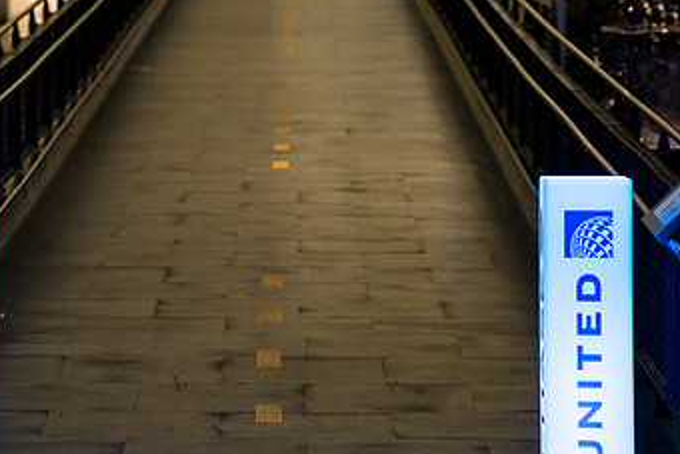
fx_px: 3968
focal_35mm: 210
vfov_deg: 6.5
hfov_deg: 9.8
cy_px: 173
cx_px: 274
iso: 1100
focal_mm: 123
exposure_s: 1/60
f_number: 4
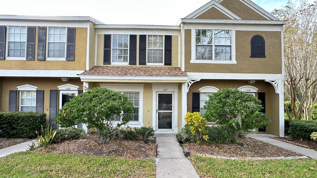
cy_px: 102
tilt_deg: +0.7
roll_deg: -1.6
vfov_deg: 66.7
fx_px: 134
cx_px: 159
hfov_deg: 99.4
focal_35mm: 16
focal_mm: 2.22
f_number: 2.2
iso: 40
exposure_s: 1/120
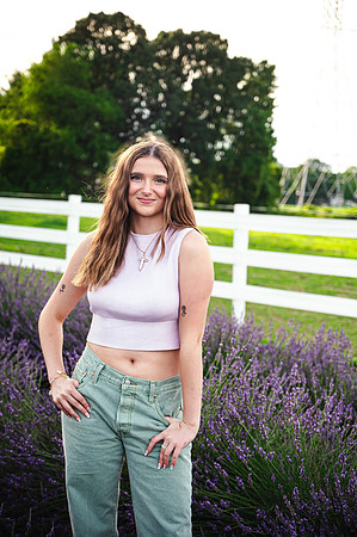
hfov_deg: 21.9
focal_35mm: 62
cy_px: 268
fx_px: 924
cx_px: 178
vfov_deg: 32.4
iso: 1000
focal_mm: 62
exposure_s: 1/2000
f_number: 4
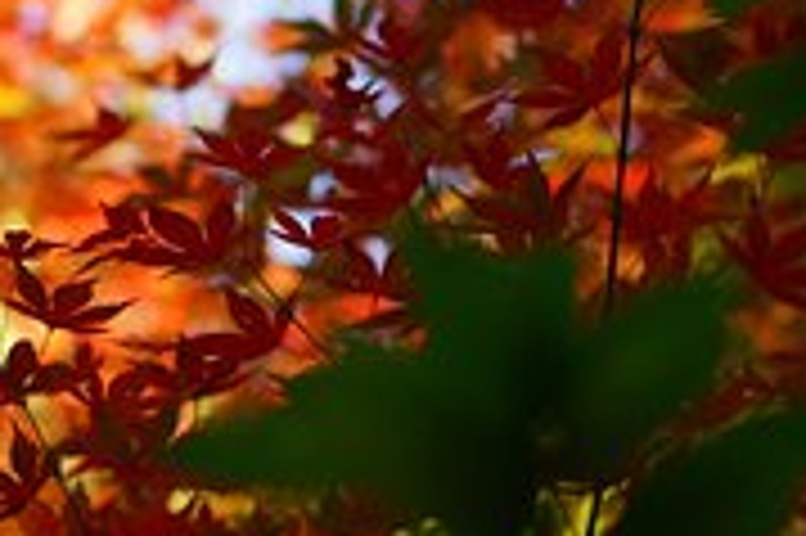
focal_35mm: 214
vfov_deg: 6.4
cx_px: -18
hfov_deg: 9.6
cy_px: 194
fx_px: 4787
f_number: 2.5
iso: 250
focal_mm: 50
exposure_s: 1/640
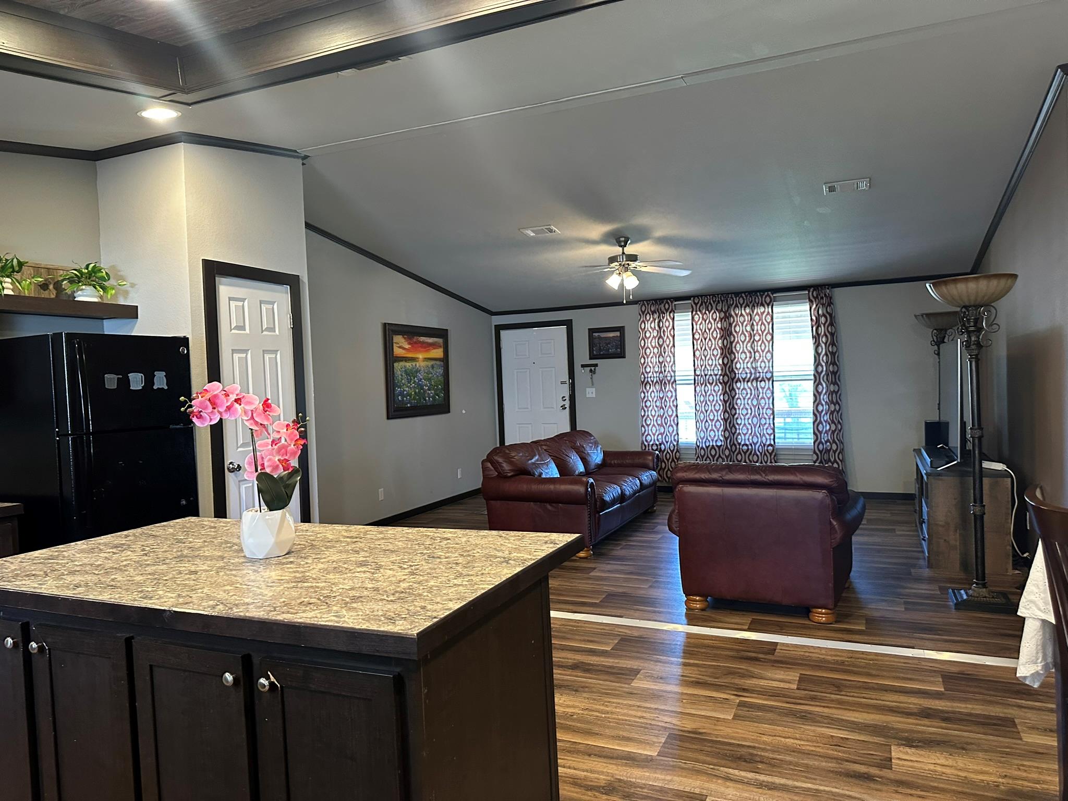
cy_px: 400
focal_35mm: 24
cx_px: 534
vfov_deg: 56.8
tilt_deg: -1.7
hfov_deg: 71.6
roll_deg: +1.9
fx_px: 740
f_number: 1.78
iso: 500
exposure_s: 1/60
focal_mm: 6.86
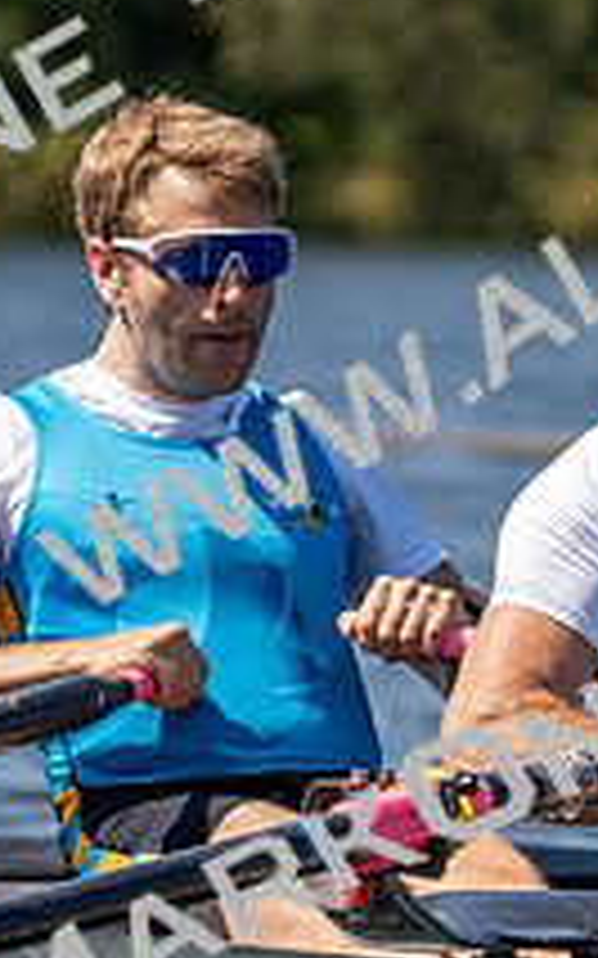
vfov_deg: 3.0
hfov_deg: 1.9
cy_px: 618
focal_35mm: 707
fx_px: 18448
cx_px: 594
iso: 250
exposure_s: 1/2000
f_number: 5.6
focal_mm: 255
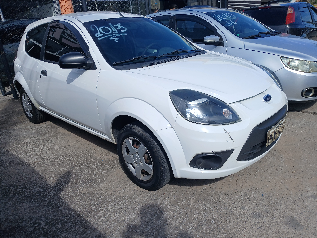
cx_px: 158
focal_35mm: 26
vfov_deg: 53.1
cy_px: 119
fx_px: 238
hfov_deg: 67.3
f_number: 1.8
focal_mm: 3.98
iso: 20
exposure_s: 1/597
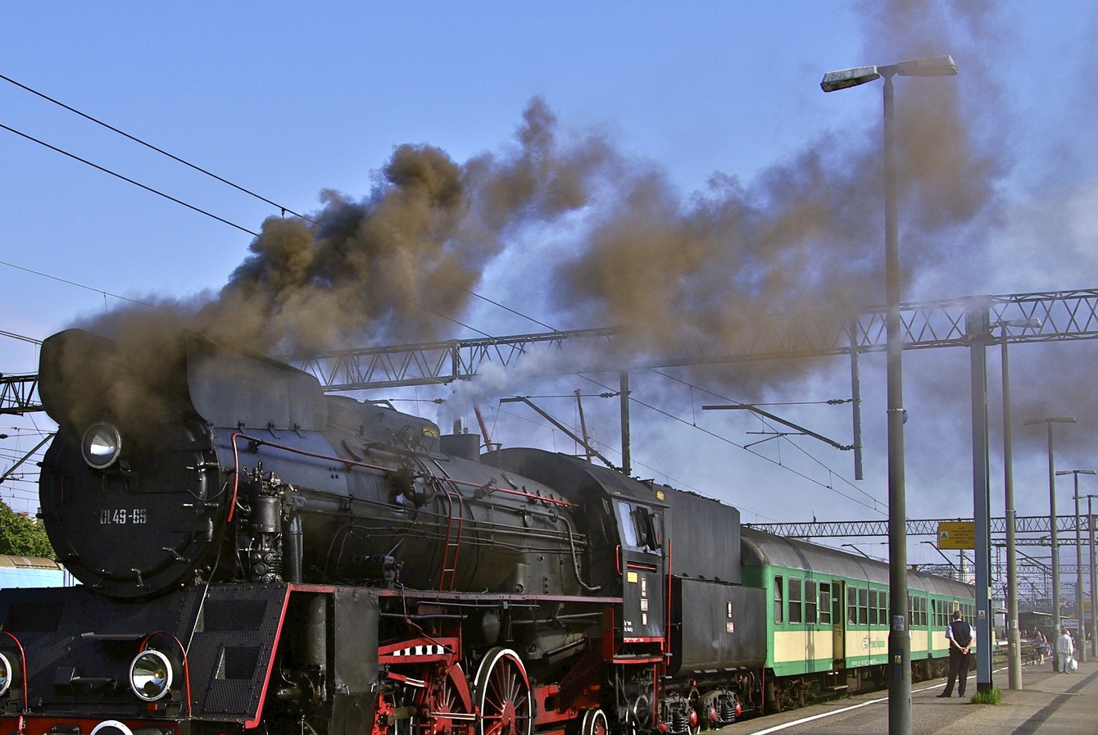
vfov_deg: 25.2
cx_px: 451
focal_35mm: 54
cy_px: 466
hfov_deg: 36.9
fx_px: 1640
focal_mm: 25
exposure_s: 1/350
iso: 100
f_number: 8
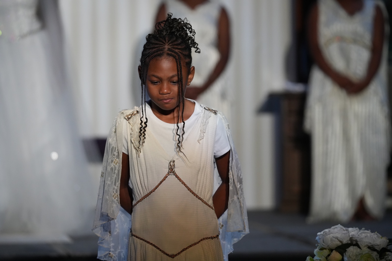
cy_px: 130
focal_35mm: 200
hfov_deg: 10.3
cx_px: 196
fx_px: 2177
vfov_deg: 6.9
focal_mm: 200
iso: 5000
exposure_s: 1/400
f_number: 4
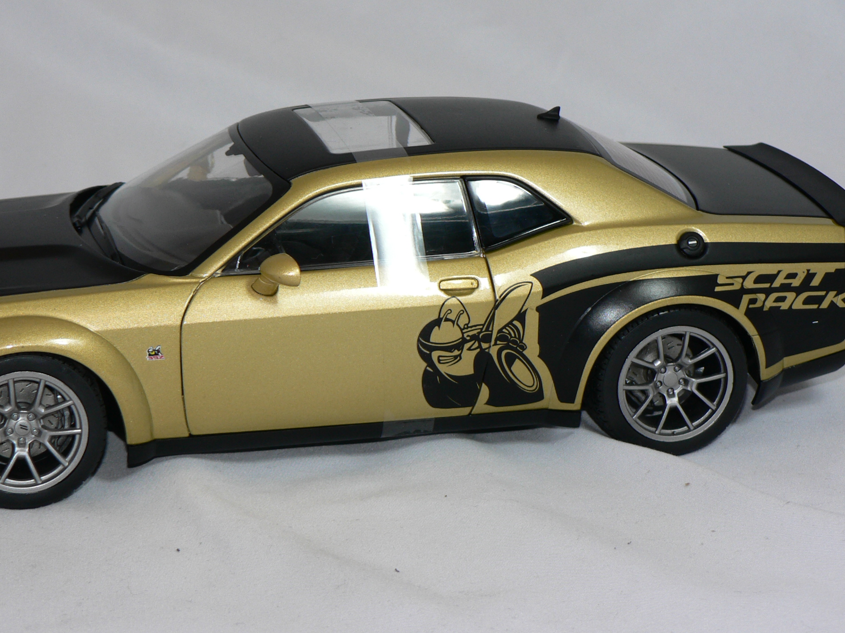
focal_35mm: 111
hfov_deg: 17.7
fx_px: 2709
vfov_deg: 13.3
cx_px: 342
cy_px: 291
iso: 80
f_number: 3.2
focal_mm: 13.7
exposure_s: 1/60
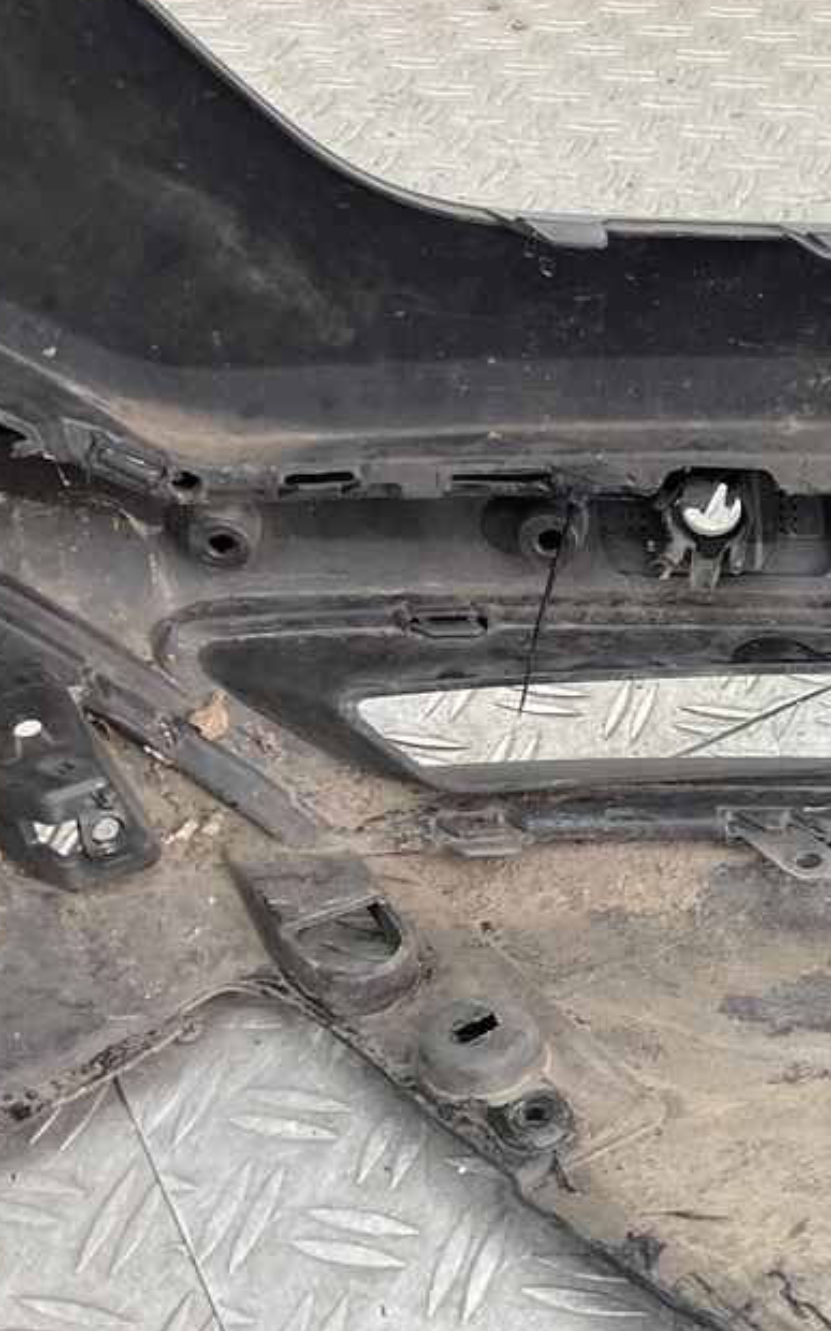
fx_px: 1813
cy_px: 676
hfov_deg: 24.7
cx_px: 814
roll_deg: -0.6
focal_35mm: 50
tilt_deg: -41.2
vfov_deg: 40.3
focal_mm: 3
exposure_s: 1/60
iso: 50
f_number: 1.8
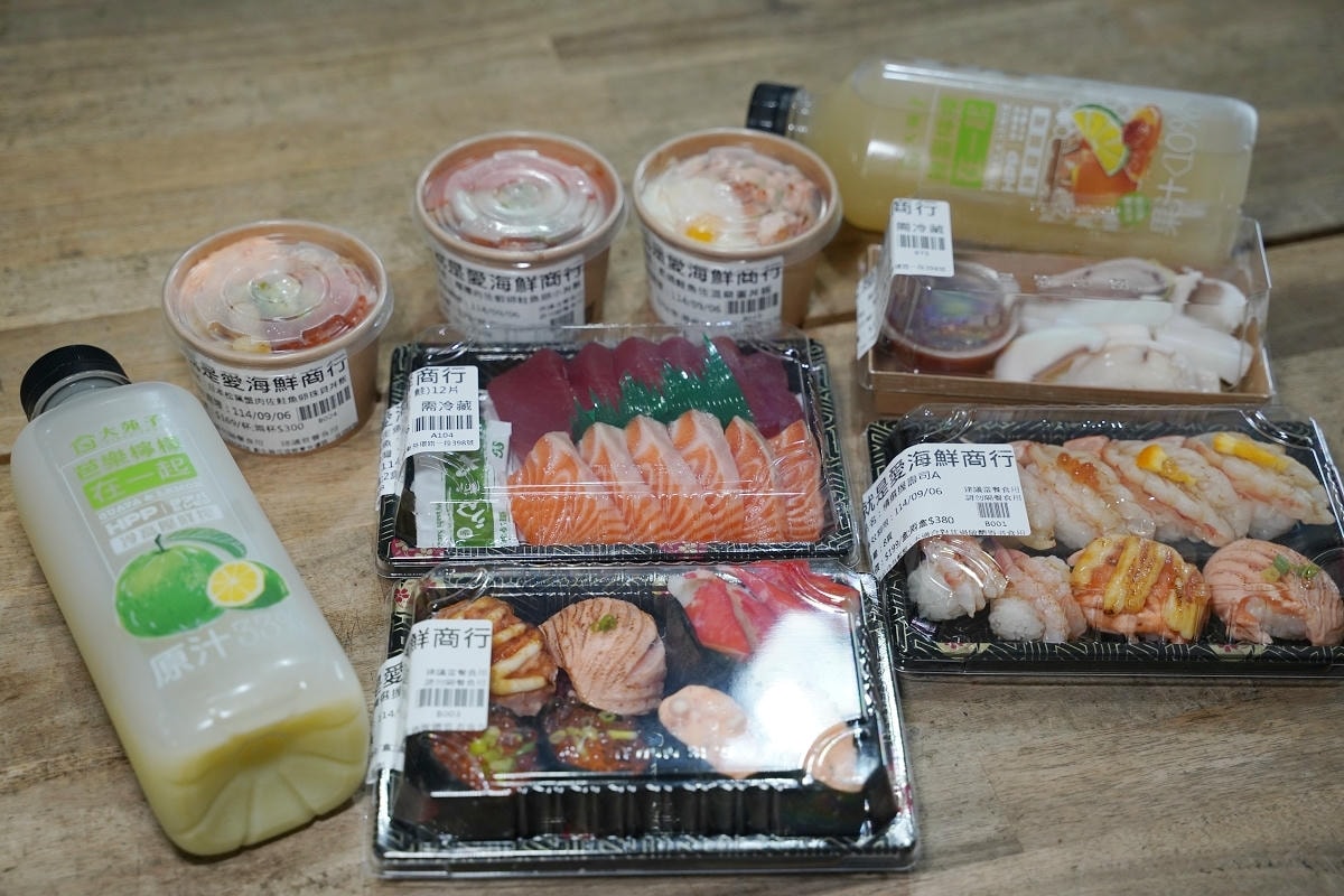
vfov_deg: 24.2
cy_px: 448
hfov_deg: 35.6
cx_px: 672
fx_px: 2091
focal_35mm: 56
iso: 1000
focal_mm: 56
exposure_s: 1/160
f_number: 4
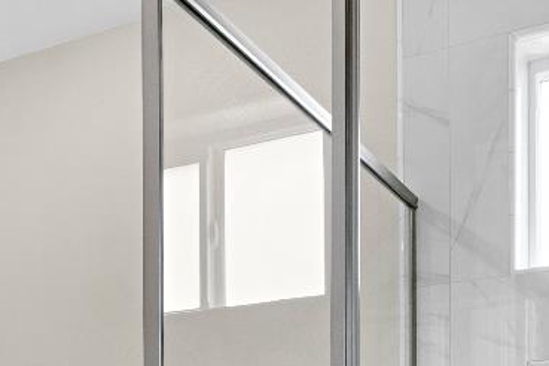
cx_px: 232
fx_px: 930
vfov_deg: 19.5
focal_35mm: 61
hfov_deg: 32.8
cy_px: 542
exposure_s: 1/30
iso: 320
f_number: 8
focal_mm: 10
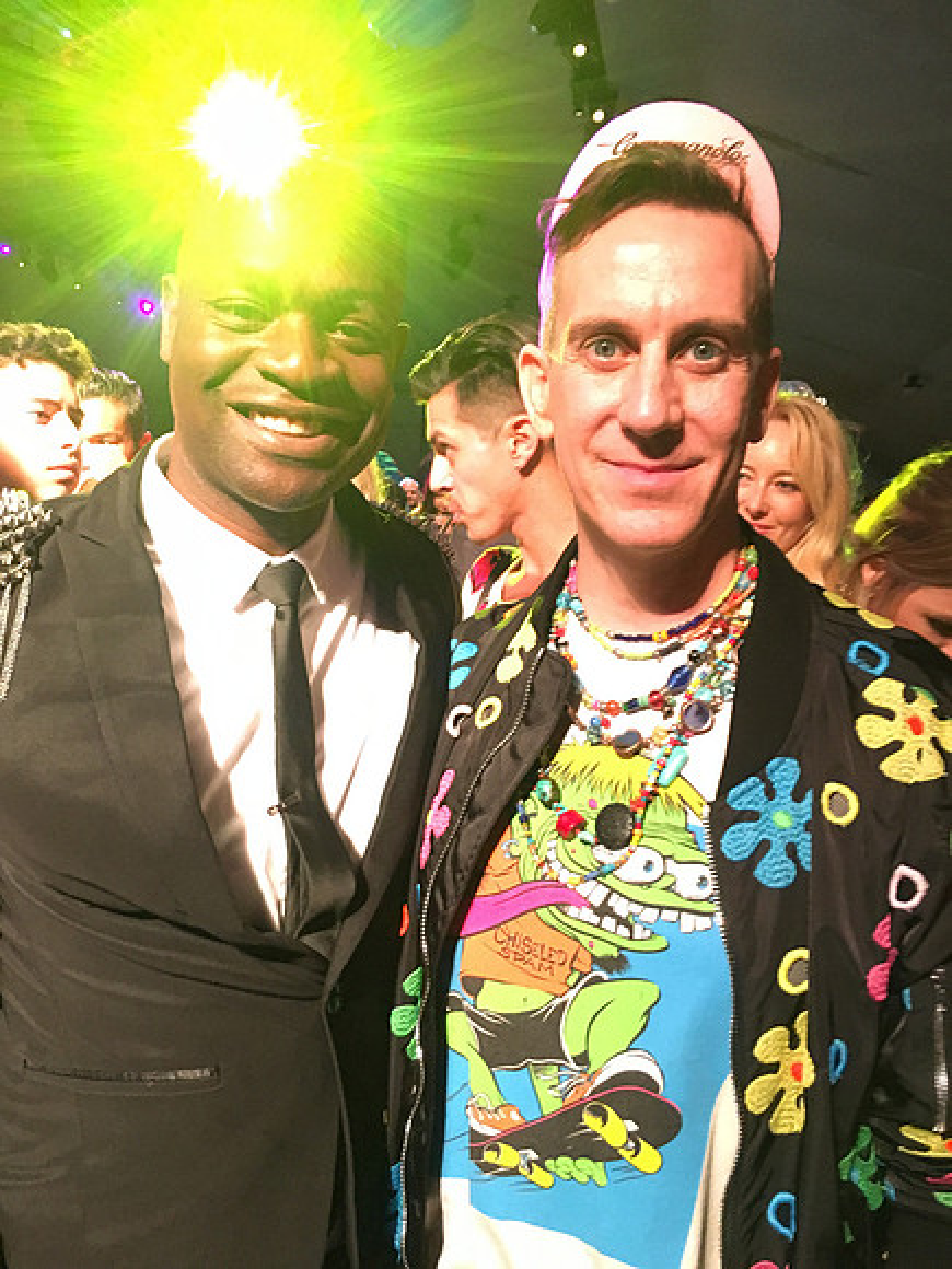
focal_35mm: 29
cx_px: 476
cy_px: 634
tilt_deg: -5.4
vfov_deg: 61.7
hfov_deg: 48.2
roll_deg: -3.0
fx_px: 1063
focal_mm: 4.15
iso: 250
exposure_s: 1/15
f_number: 2.2
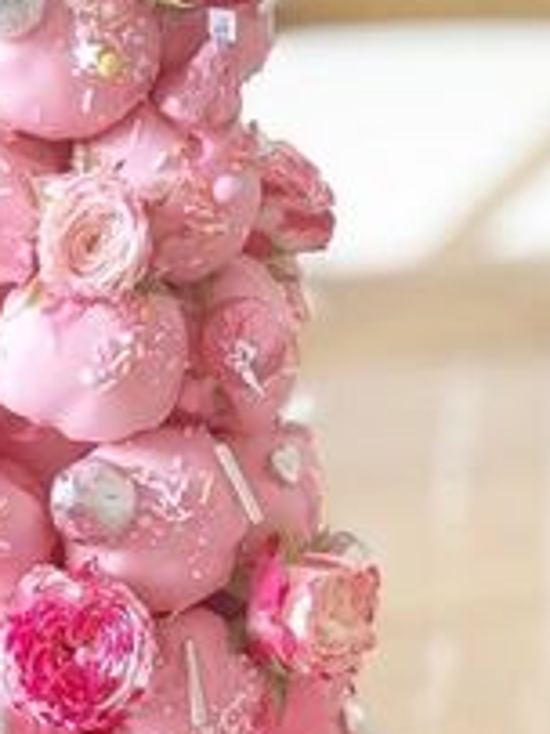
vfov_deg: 16.0
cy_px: 495
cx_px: 54
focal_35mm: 123
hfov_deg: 12.0
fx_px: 2608
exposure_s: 1/122
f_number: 2.4
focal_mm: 6
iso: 32
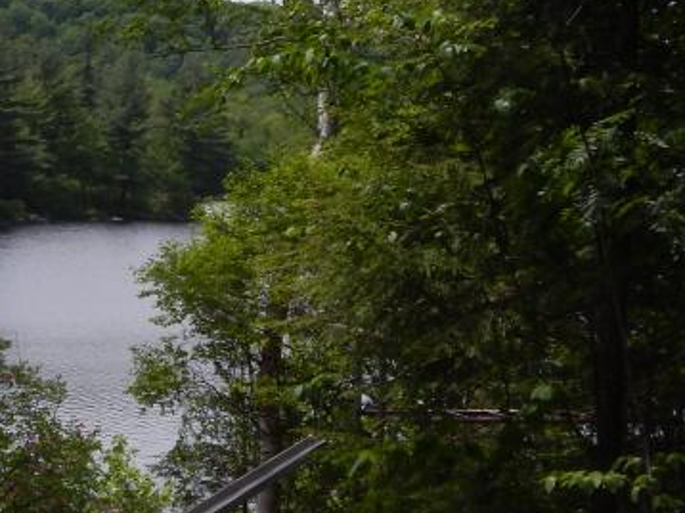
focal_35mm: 123
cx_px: -199
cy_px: 220
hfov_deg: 15.3
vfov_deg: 12.0
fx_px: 2432
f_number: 3.6
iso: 125
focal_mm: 7.7
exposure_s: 1/1250
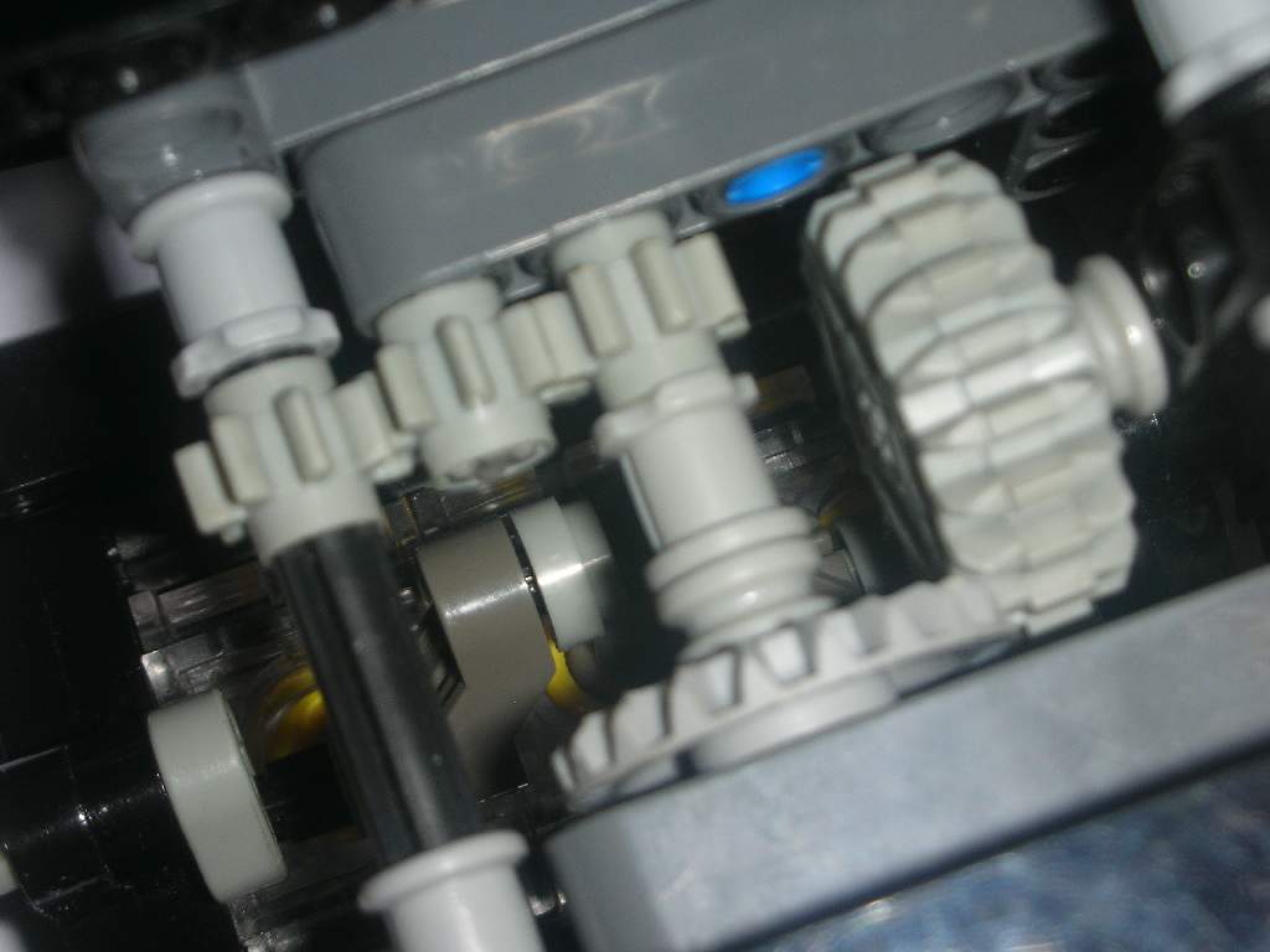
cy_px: 476
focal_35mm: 86
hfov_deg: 22.8
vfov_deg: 17.2
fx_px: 3155
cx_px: 635
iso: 50
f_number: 13.6
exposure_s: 1/120
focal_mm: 14.3
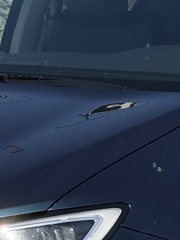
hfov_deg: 6.5
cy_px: 193
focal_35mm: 229
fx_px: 1588
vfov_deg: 8.6
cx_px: 87
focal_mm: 6.76
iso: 64
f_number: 1.78
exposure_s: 1/2976
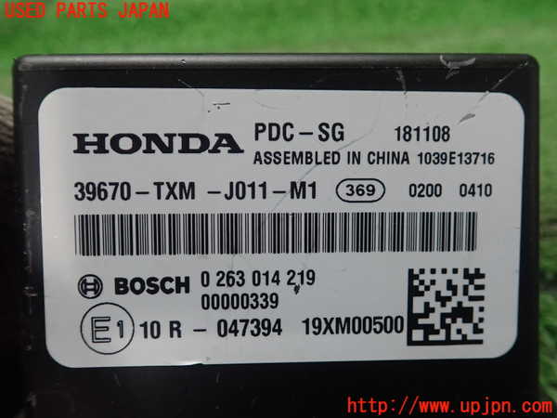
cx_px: 278
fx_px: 483
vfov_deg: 46.8
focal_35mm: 30
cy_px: 209
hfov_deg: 60.0
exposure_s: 1/125
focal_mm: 5.5
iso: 400
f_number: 2.3
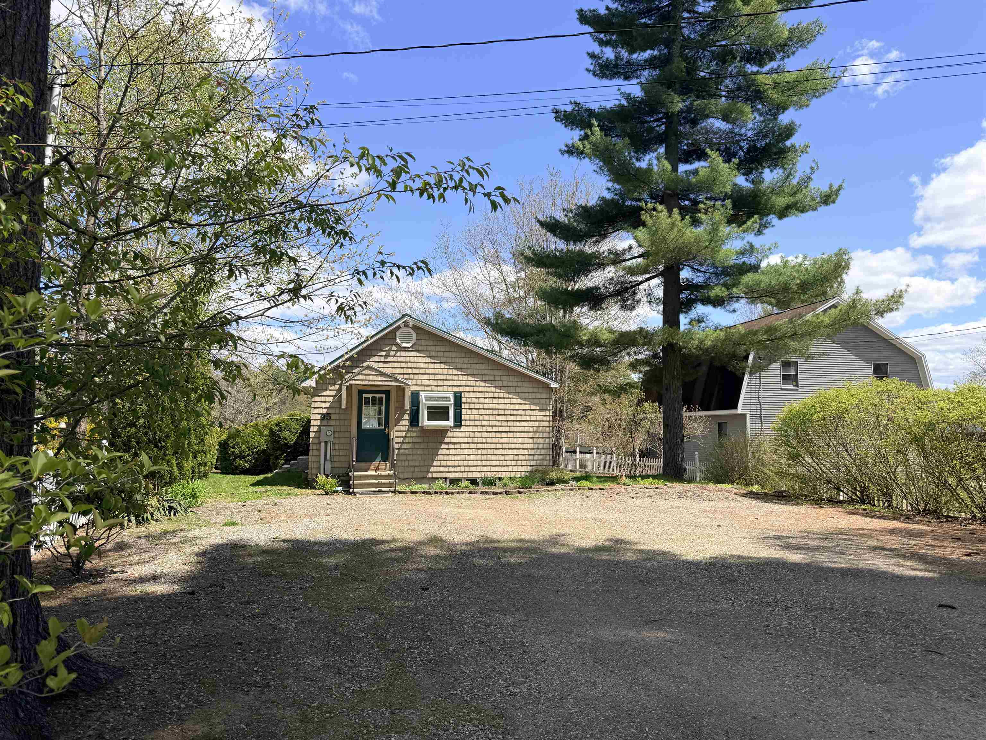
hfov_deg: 71.6
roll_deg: -0.8
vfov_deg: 56.8
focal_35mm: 24
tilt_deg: +5.0
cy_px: 370
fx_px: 684
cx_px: 493
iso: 80
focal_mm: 6.76
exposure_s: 1/3279
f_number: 1.78
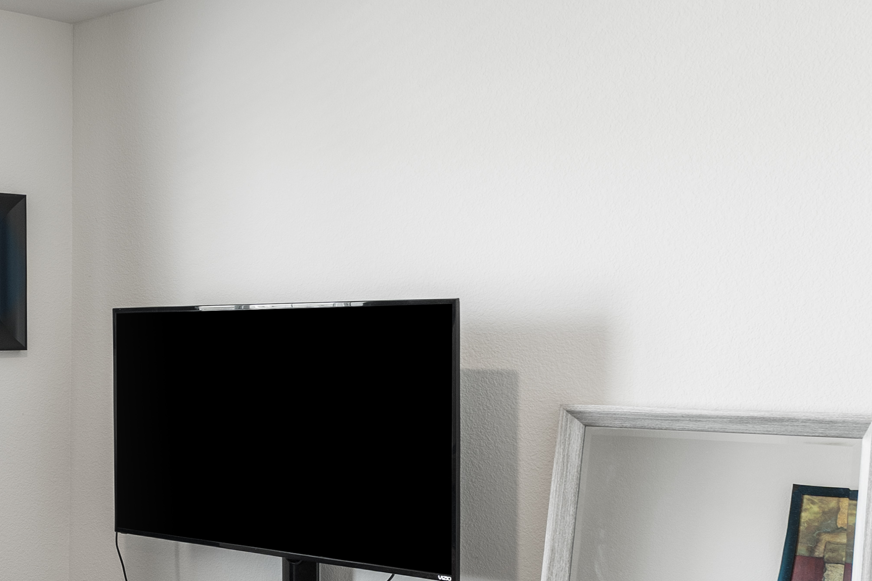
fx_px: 1356
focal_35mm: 56
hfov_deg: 33.5
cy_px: 385
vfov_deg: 24.1
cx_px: 69
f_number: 4
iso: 200
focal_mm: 16
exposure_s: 1/10
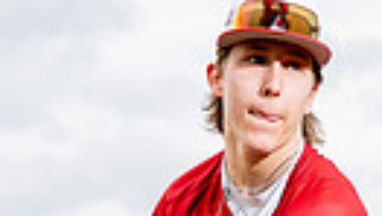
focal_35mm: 158
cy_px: 543
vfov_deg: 7.2
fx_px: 1602
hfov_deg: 13.5
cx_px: 321
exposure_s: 1/250
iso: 100
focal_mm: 44
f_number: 4
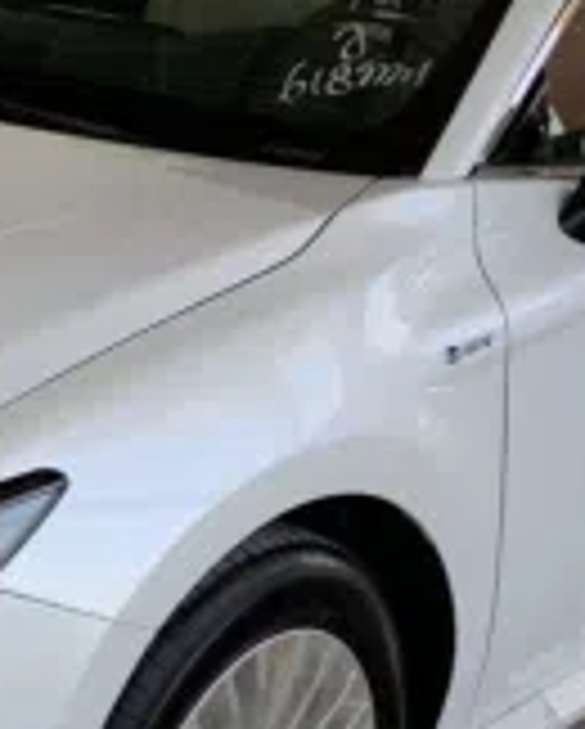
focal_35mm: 100
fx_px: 2160
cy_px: 526
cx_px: -32
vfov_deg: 19.1
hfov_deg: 15.1
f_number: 1.8
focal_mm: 4.25
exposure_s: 1/217
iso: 25
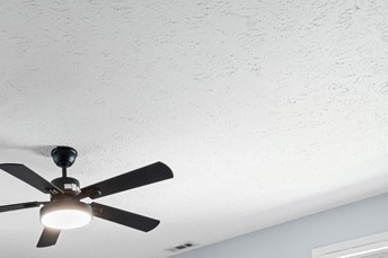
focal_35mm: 41
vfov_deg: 24.5
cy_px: 397
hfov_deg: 44.9
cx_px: 74
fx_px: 442
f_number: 9
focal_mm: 13
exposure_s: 1/1.67
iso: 250
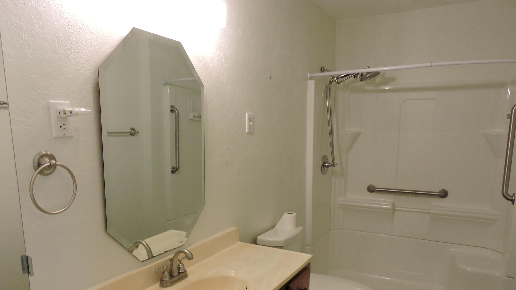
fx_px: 369
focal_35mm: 27
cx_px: 251
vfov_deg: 42.2
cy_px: 198
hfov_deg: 69.8
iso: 280
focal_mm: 4.3
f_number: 3.3
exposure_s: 1/30
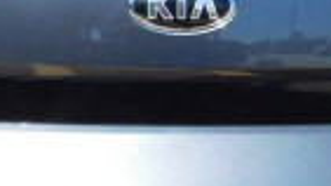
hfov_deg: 18.8
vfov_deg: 10.6
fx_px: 1000
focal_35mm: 114
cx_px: 176
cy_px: 92
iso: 125
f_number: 3
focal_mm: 4
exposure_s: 1/1250
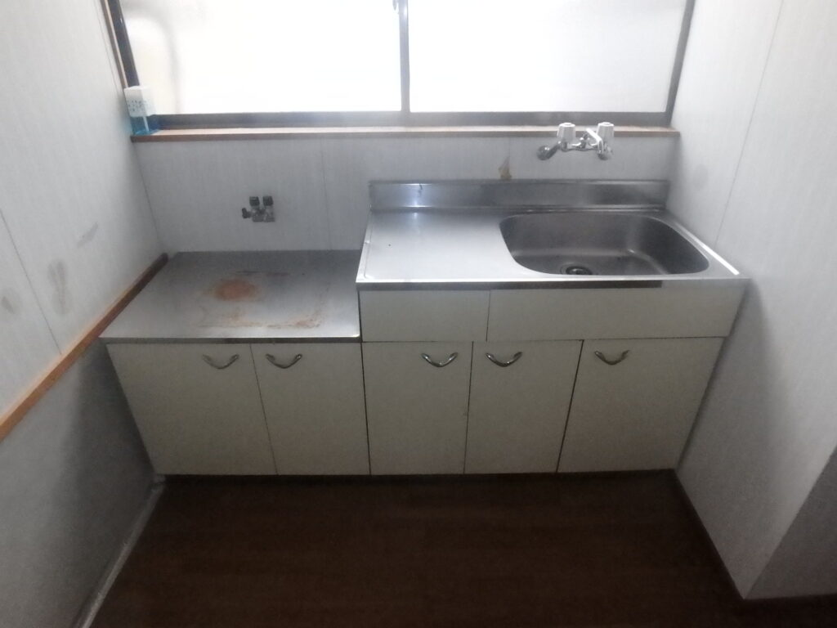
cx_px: 418
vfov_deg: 63.4
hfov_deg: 79.0
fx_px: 508
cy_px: 314
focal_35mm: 21
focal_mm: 3.7
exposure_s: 1/30
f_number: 6
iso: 1600
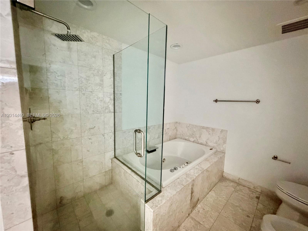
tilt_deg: -4.8
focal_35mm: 14
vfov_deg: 85.7
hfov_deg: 102.1
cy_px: 116
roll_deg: -0.9
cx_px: 154
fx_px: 125
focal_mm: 2.22
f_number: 2.2
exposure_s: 1/52
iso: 1250
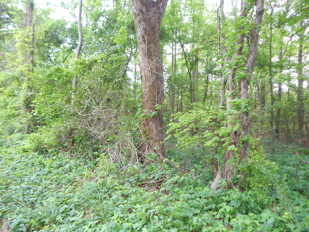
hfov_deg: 76.4
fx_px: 196
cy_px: 116
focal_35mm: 22
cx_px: 154
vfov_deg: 61.1
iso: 125
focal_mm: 4
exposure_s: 1/50
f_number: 3
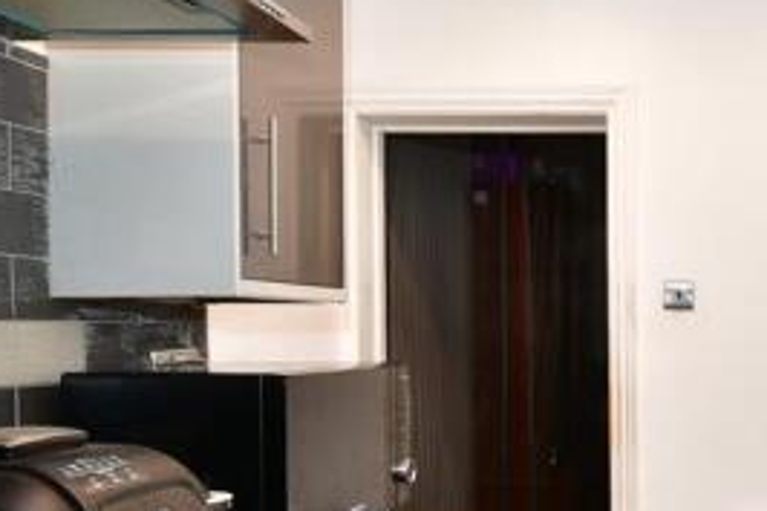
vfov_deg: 35.6
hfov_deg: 45.0
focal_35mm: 37
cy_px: 336
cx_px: 744
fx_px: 788
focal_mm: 10
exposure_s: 1/3
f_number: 7.1
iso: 160
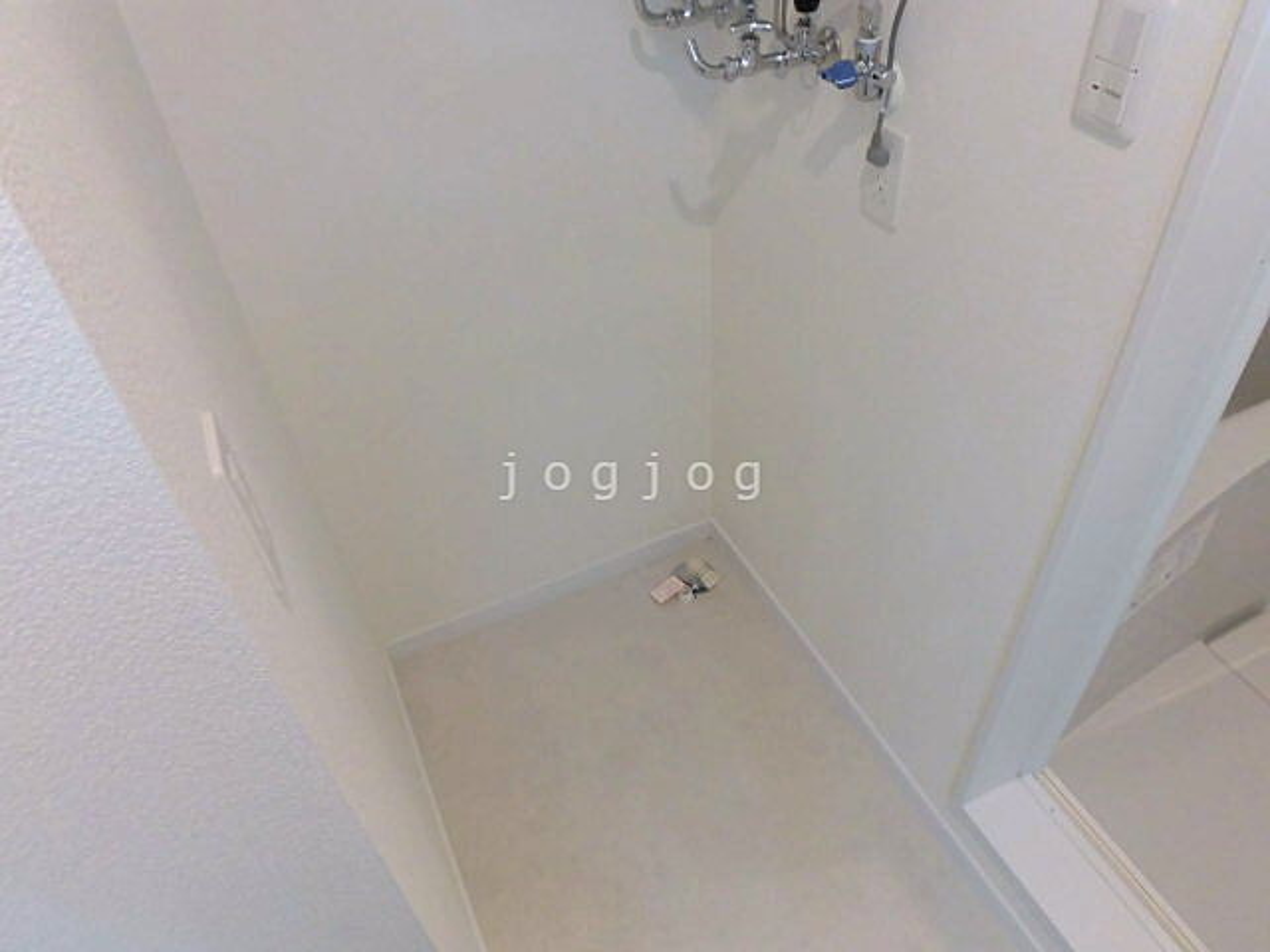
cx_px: 635
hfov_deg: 71.6
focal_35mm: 24
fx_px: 881
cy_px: 476
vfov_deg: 56.8
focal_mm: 4.3
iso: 250
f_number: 3.1
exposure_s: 1/40
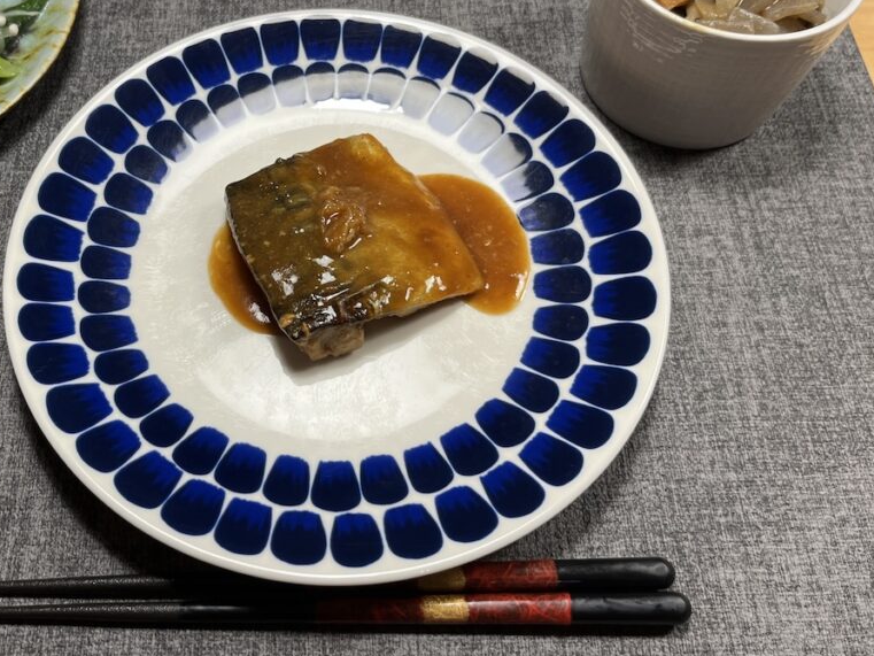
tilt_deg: -59.7
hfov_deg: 51.9
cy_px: 273
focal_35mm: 35
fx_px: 884
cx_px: 314
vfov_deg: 40.6
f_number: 1.6
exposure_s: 1/100
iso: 50
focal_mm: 5.1
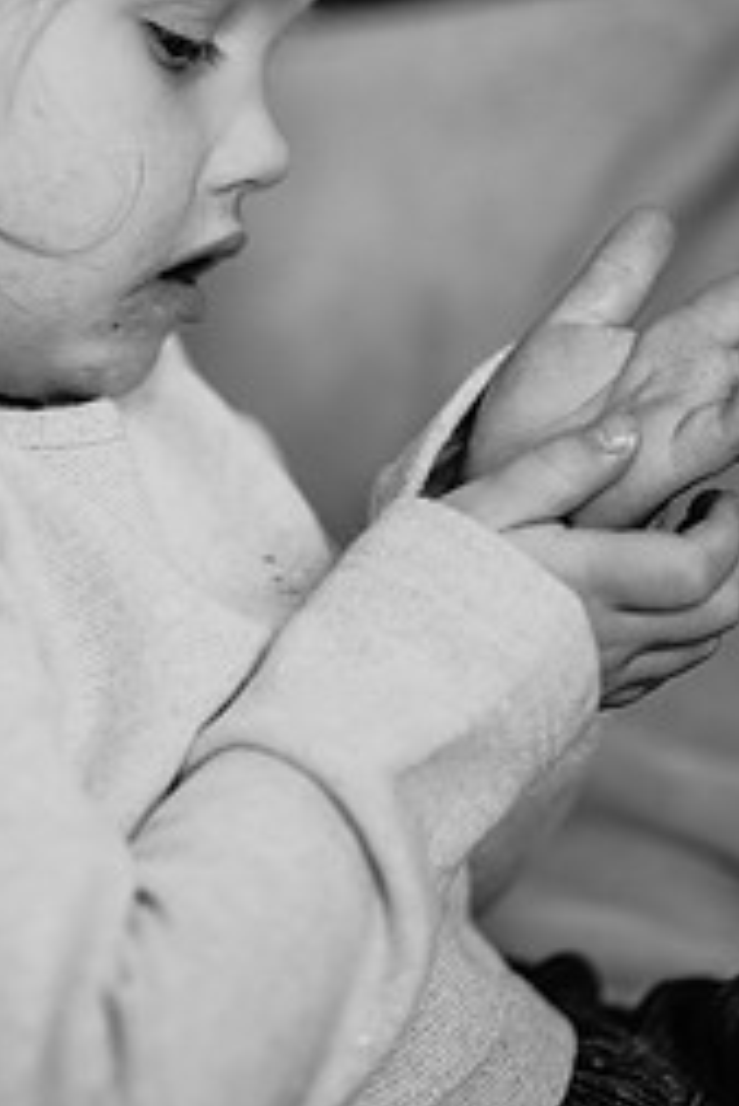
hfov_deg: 9.1
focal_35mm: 151
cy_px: 245
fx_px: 4643
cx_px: 103
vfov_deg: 13.5
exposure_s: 1/160
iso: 200
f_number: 1.8
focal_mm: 85
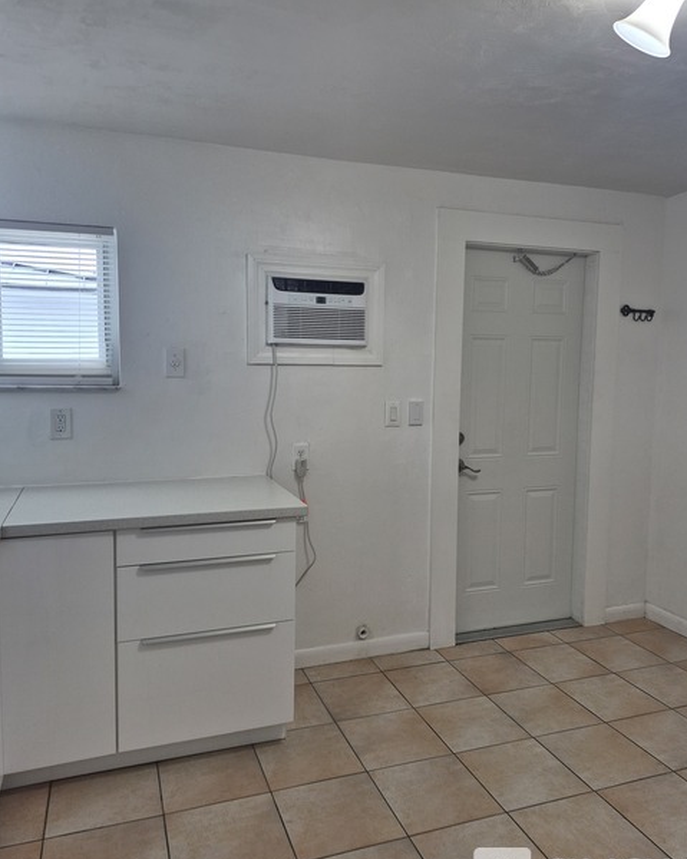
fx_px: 636
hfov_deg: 56.8
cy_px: 427
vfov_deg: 68.1
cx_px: 347
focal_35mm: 25
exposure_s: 1/120
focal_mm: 5.4
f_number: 1.8
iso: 80
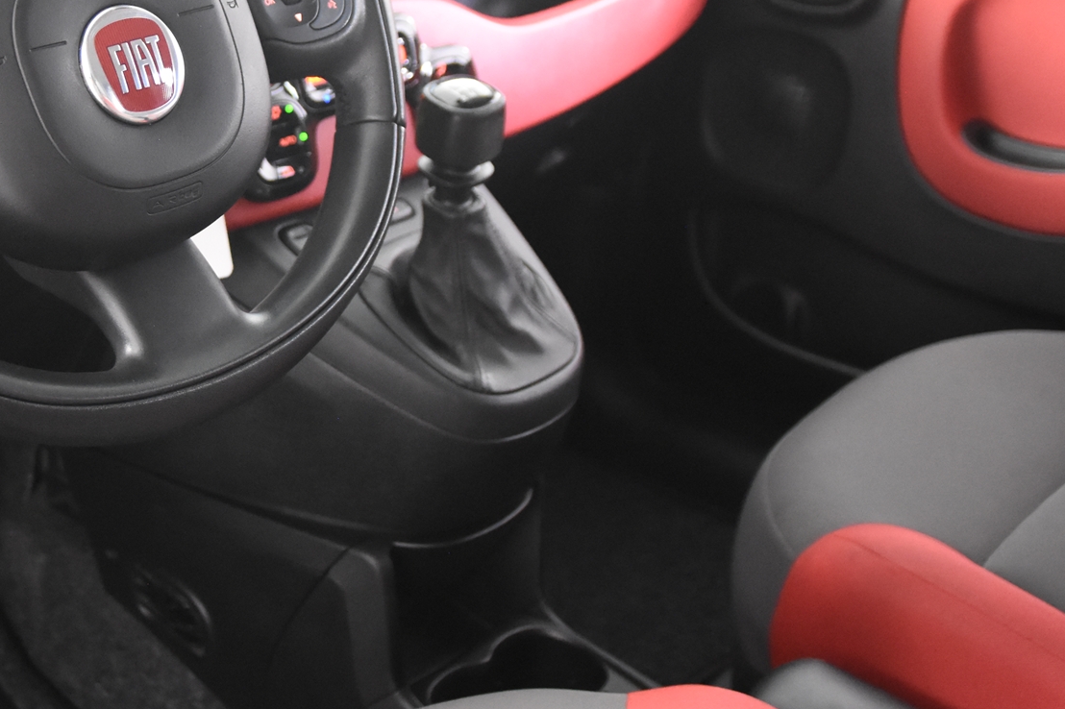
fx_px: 1538
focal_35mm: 52
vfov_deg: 25.8
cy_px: 210
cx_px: 189
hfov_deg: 36.7
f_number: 2.8
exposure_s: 1/30
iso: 4000
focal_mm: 20
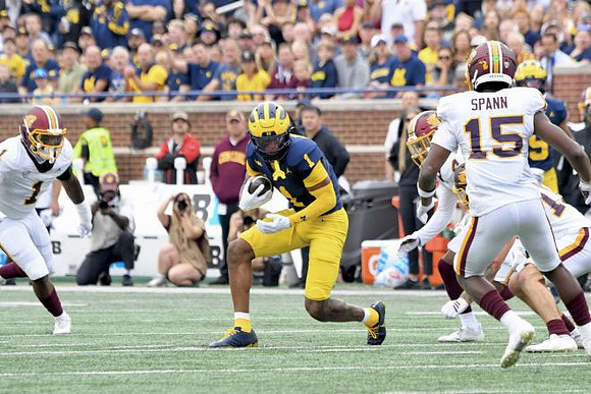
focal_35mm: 420
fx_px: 6896
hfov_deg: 4.9
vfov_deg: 3.3
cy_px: 197
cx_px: 296
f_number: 5.6
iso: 1600
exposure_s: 1/1000
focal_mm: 280
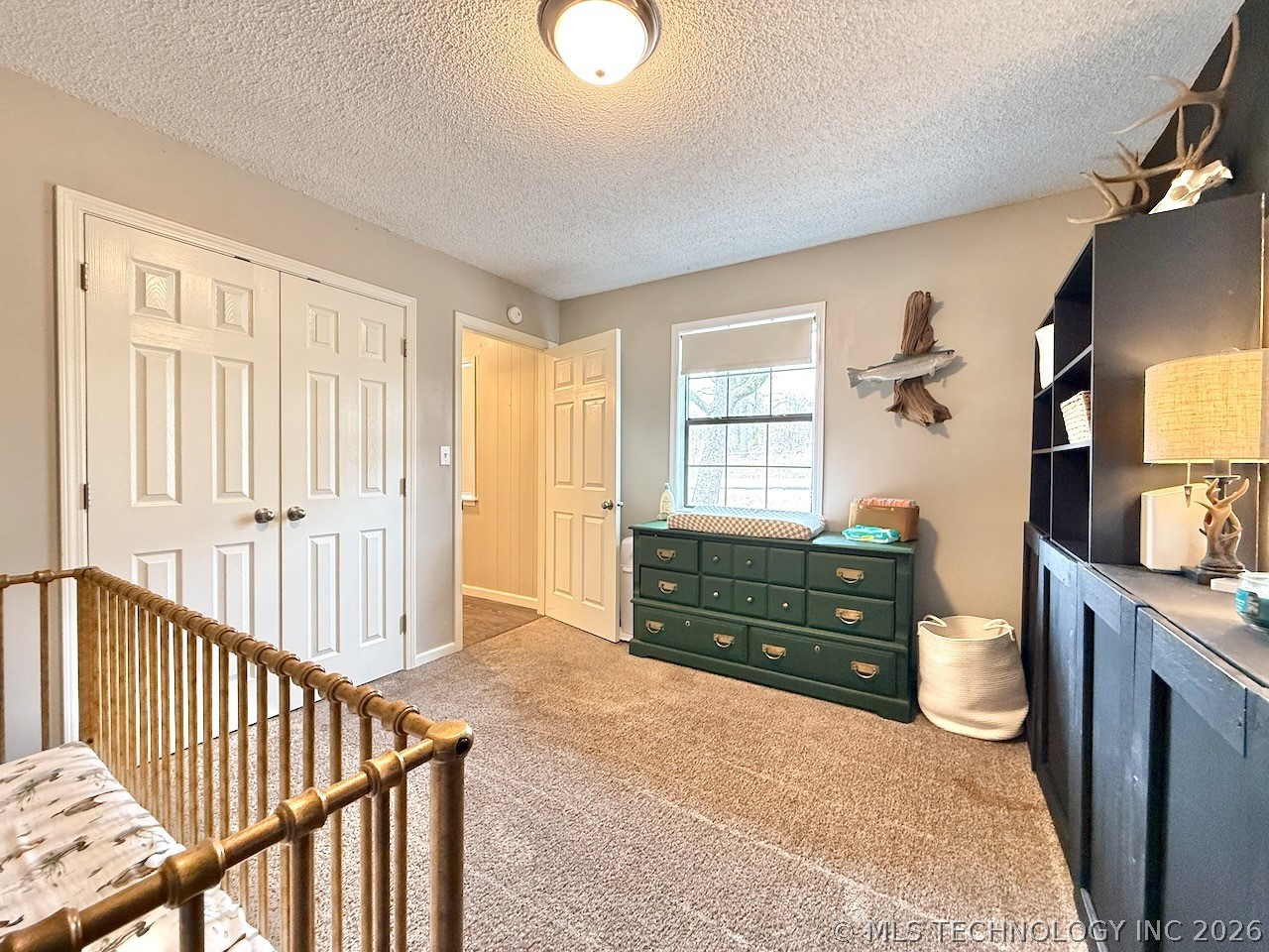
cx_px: 634
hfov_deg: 102.1
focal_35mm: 14
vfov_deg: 85.7
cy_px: 476
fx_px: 513
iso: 500
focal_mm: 2.22
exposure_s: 1/60
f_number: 2.2
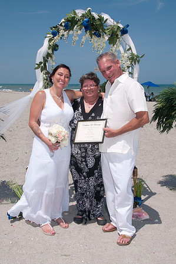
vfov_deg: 48.0
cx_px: 88
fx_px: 298
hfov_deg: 32.9
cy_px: 132
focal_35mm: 40
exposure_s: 1/250
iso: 100
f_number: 13
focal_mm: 27
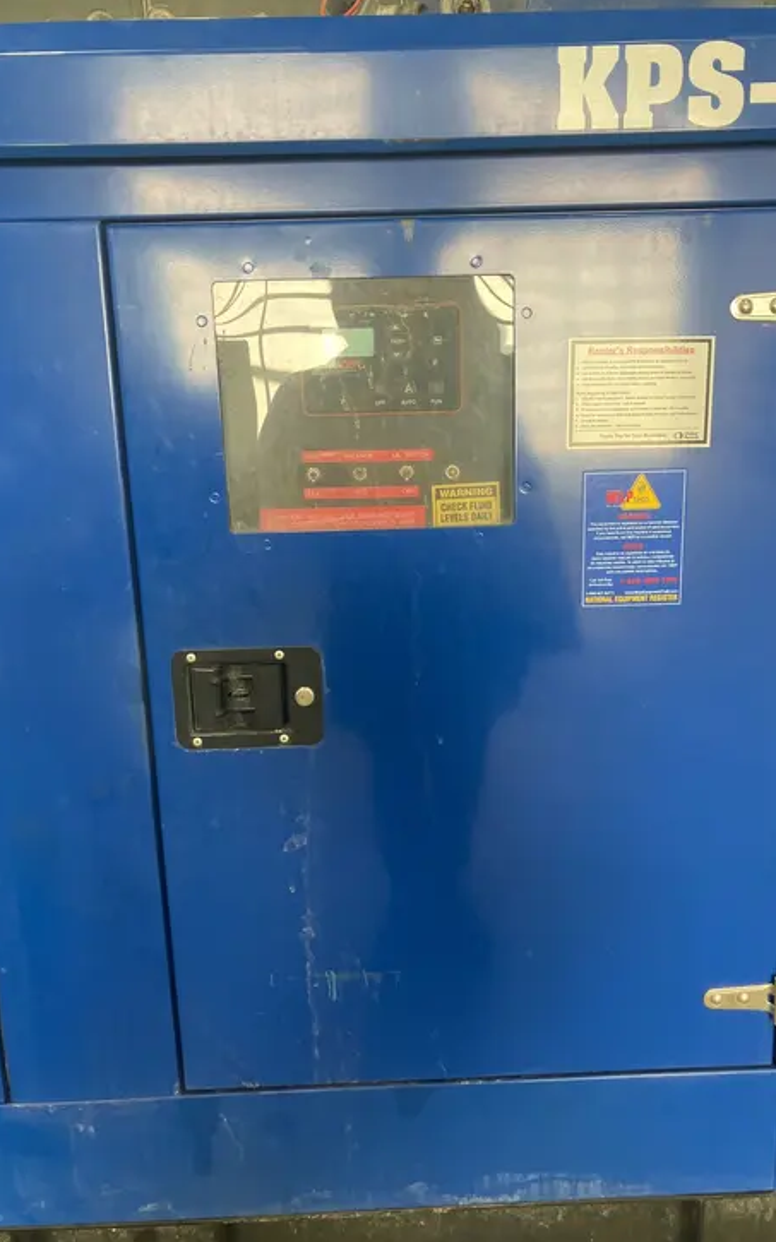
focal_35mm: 30
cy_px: 623
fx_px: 1015
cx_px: 413
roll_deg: +2.5
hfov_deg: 41.8
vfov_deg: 62.9
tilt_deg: -13.3
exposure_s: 1/60
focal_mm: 3.99
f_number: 1.8
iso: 125
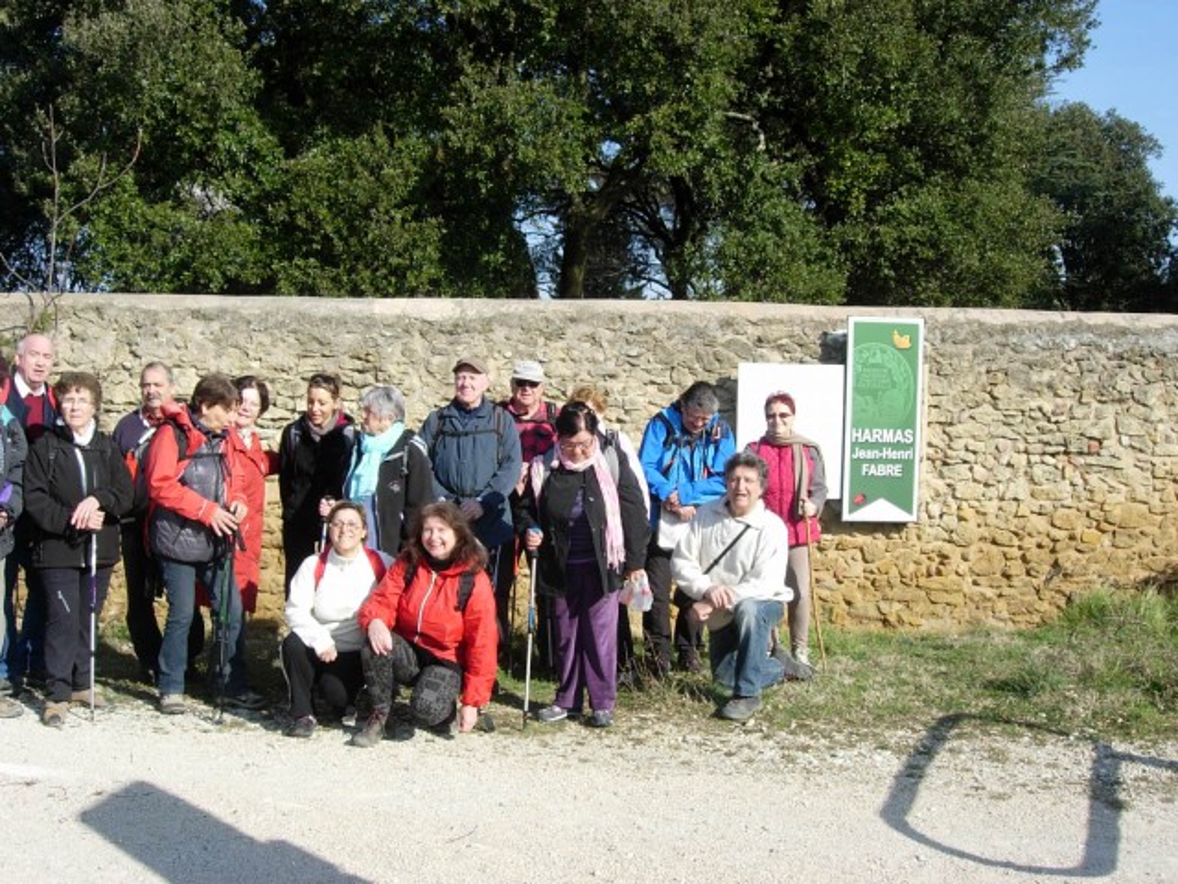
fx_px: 1293
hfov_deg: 49.0
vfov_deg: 37.7
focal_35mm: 38
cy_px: 442
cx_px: 589
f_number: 4.8
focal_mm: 7.8
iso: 64
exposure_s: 1/395
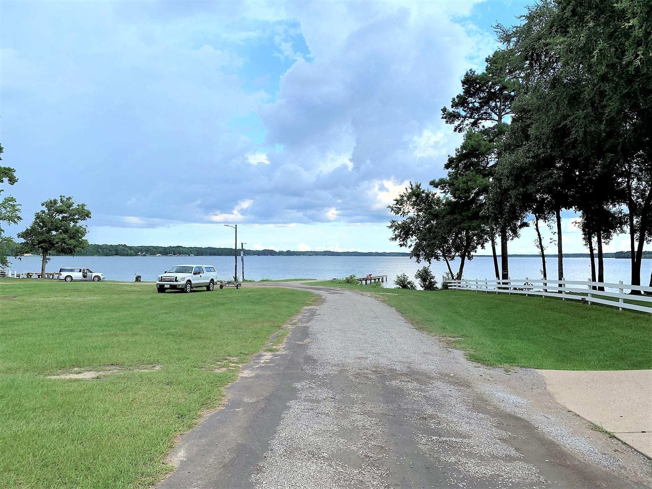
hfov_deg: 67.3
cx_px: 326
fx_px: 490
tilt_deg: +1.7
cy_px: 244
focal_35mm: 26
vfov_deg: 53.1
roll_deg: -1.1
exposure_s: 1/716
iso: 25
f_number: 1.8
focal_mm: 4.25
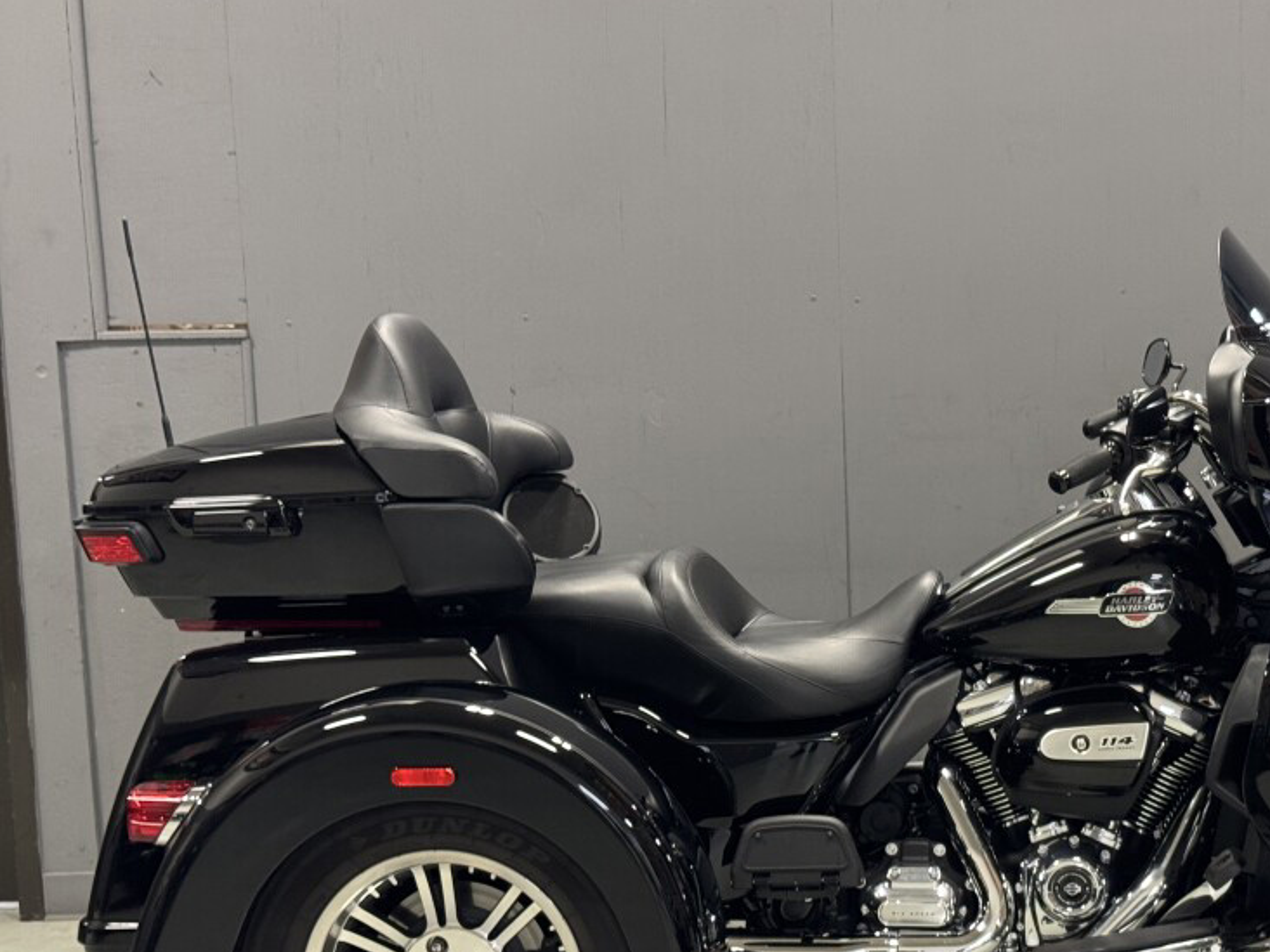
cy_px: 659
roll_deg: +1.3
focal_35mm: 70
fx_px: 2568
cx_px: 898
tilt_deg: -8.0
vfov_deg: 20.9
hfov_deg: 27.5
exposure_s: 1/60
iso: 250
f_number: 1.78
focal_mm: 6.76
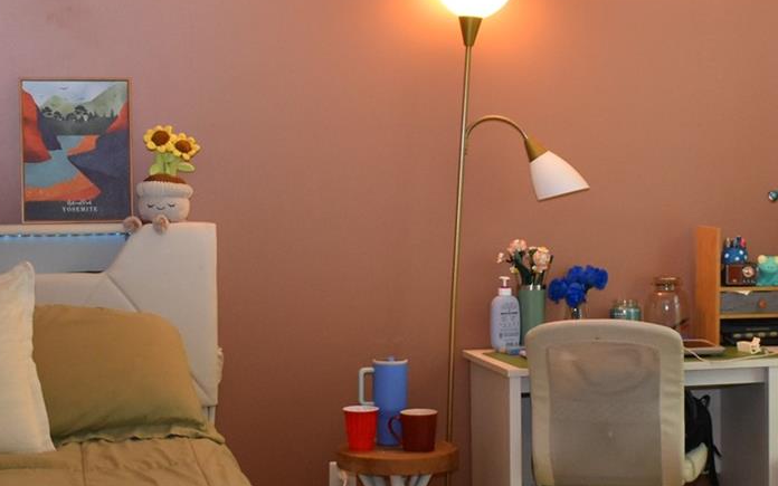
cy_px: 231
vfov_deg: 14.5
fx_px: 1908
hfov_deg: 22.9
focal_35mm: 90
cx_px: 519
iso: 800
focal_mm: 20
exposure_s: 1/125
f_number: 4
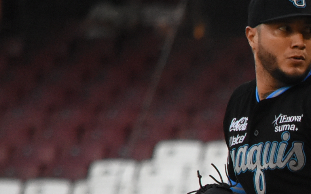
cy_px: 275
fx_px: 11847
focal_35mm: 1398
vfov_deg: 0.9
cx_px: 517
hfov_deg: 1.5
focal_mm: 240
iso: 3200
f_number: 5.3
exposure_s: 1/1000
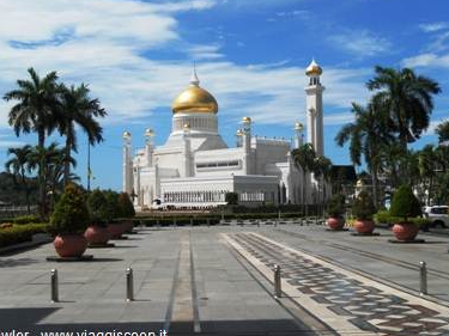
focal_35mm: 52
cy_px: 154
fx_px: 674
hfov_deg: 36.8
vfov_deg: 28.0
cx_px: 213
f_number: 4.3
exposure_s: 1/1250
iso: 80
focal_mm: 8.2
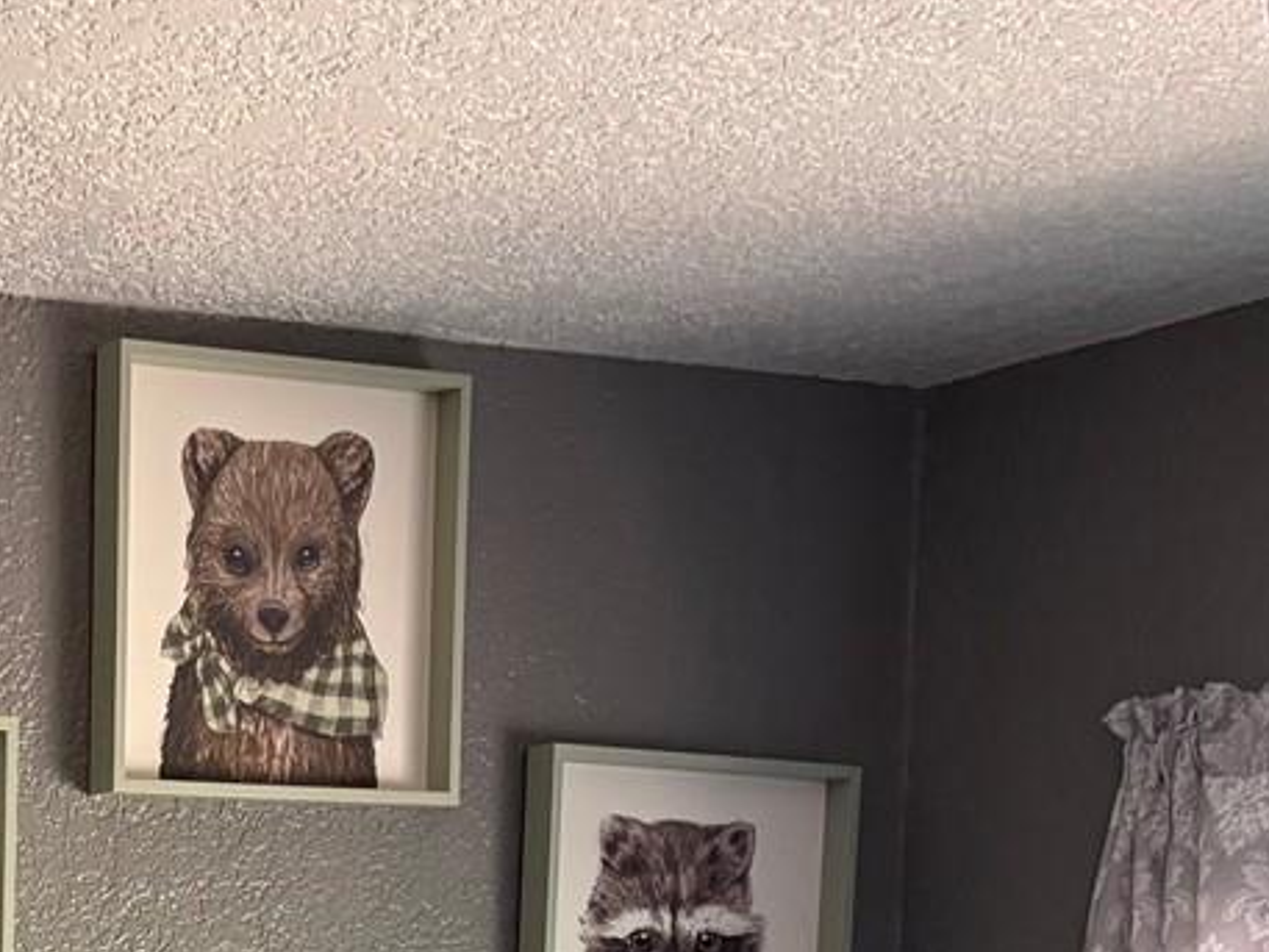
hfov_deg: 19.1
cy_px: 1565
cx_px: -580
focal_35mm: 91
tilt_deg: -6.9
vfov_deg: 14.7
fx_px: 3337
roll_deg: +1.3
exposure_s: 1/60
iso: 160
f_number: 1.6
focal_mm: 5.96
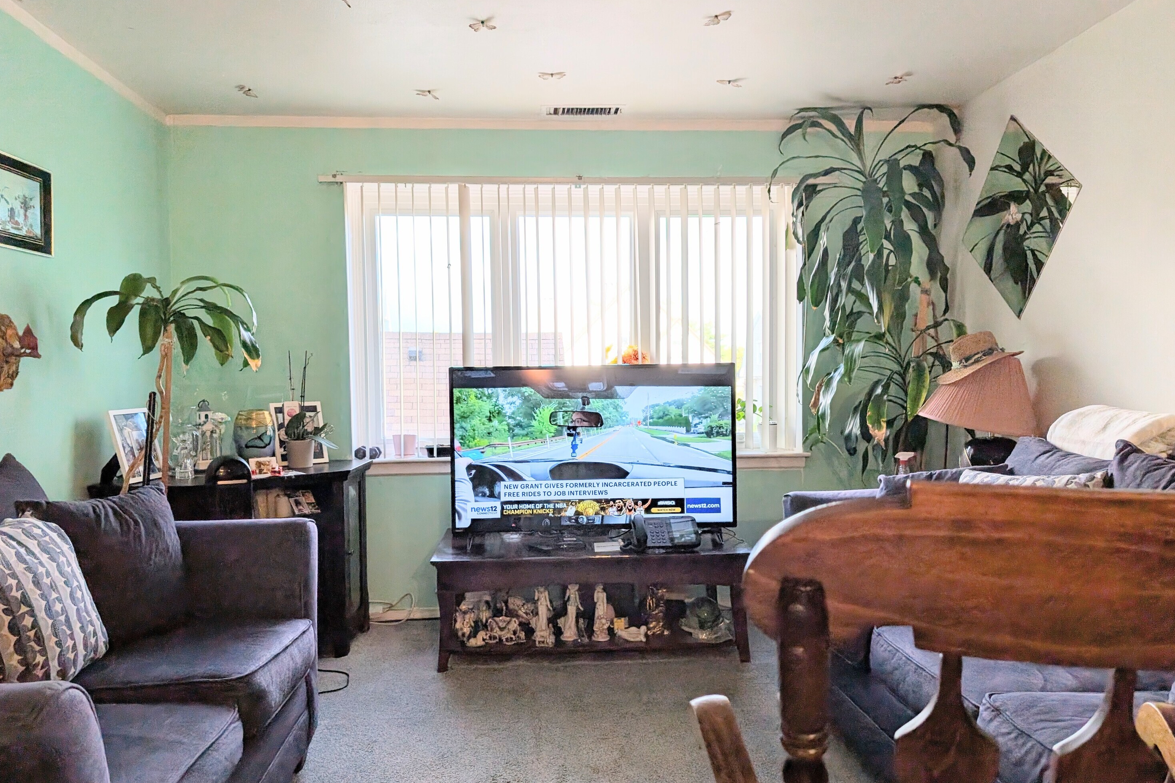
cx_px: 580
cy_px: 410
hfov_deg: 69.4
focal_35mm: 26
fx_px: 849
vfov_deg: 49.5
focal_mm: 6.9
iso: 90
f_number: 1.68
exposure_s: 1/233
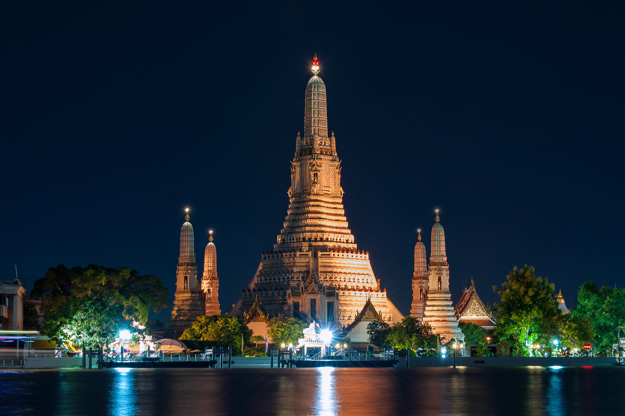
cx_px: 312
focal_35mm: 85
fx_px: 1475
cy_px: 208
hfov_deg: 23.9
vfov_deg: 16.0
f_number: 13
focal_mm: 85
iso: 100
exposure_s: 30
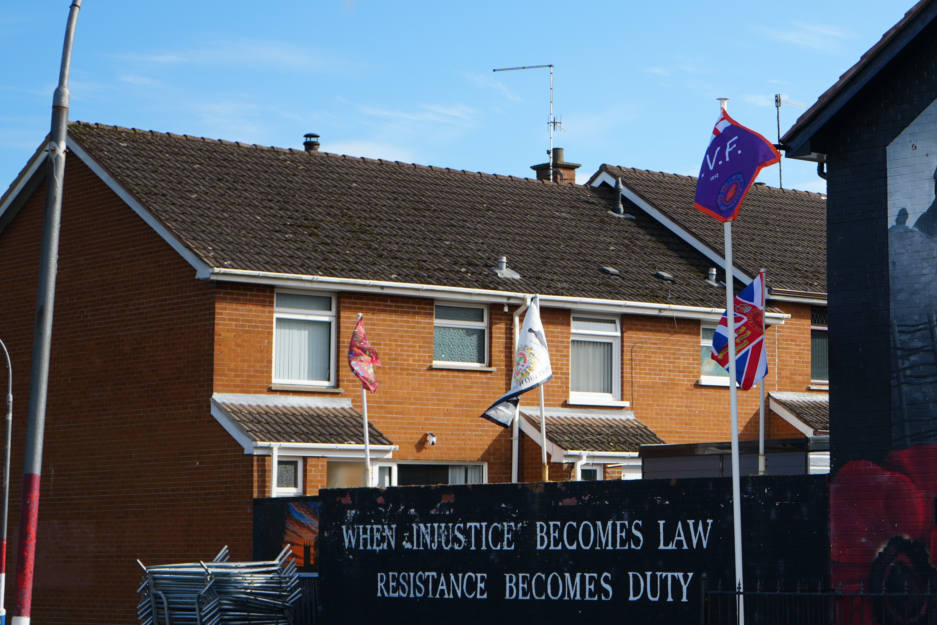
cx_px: 852
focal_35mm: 90
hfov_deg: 22.1
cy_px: 223
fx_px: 2343
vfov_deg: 15.2
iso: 100
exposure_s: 1/400
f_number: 5.6
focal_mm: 49
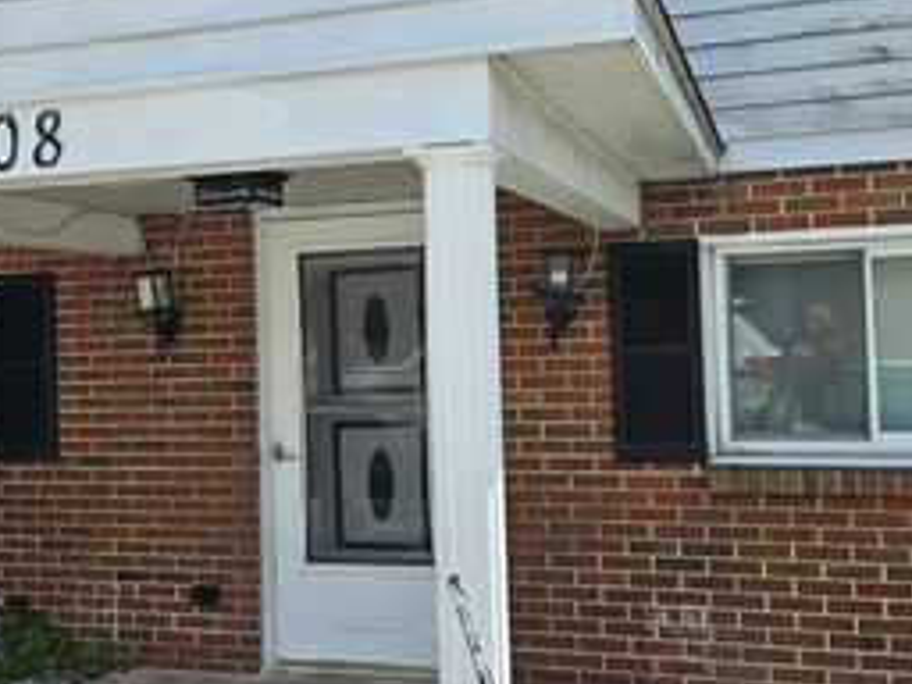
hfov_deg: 42.0
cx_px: 410
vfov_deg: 32.1
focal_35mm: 45
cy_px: 283
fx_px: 1186
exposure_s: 1/2000
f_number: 1.8
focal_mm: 5.4
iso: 50
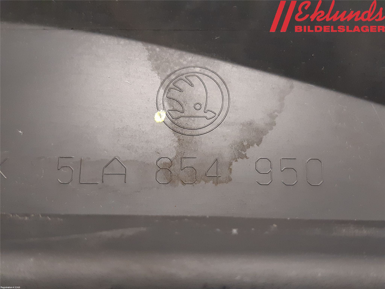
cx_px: 192
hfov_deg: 67.3
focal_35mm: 26
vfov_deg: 53.1
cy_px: 144
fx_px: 289
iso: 320
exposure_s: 1/50
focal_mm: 3.93
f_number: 1.7
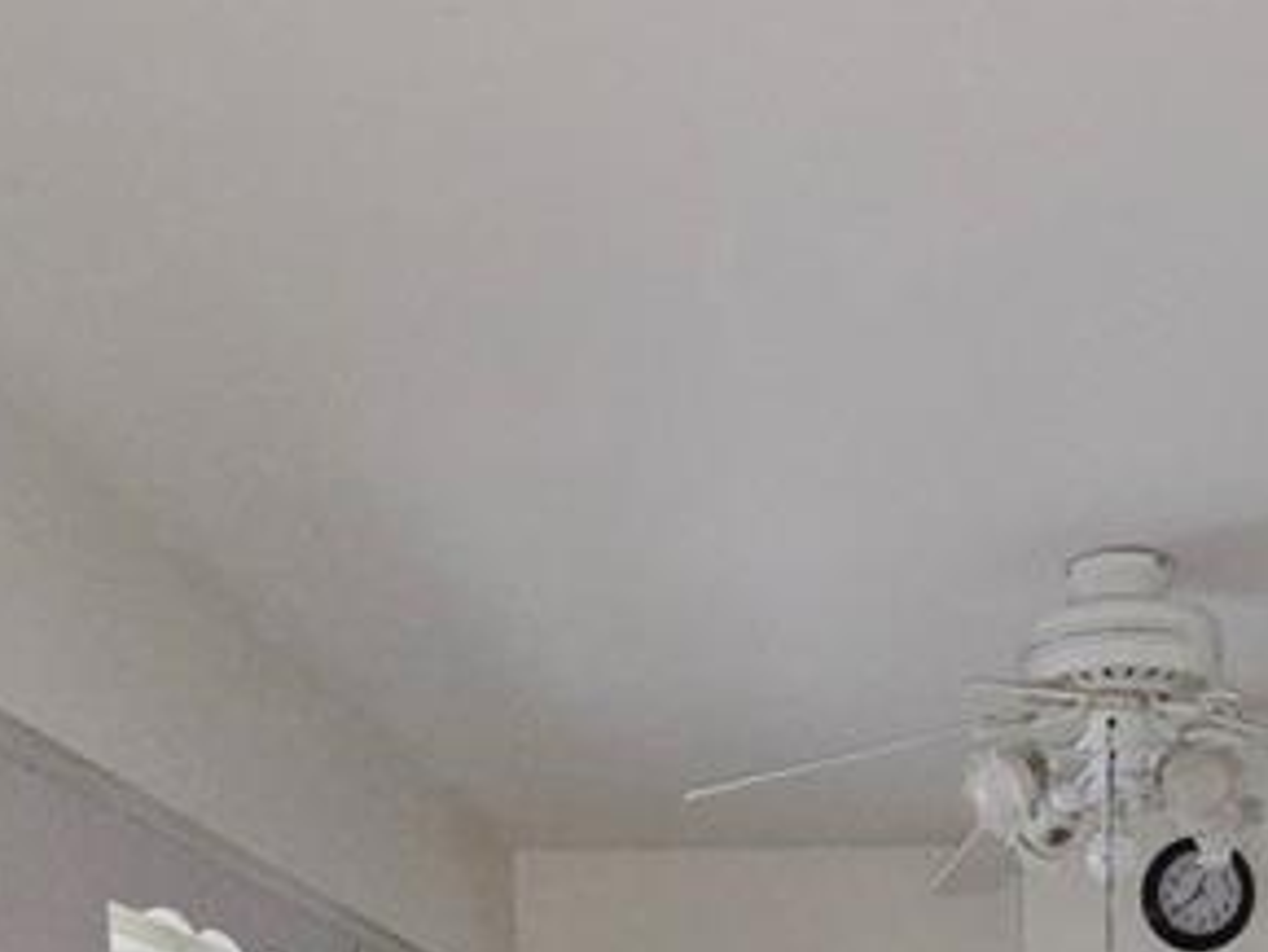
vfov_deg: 24.1
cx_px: 961
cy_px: 1459
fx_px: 1686
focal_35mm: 46
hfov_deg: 40.0
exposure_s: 1/40
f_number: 2.2
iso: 320
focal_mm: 2.2
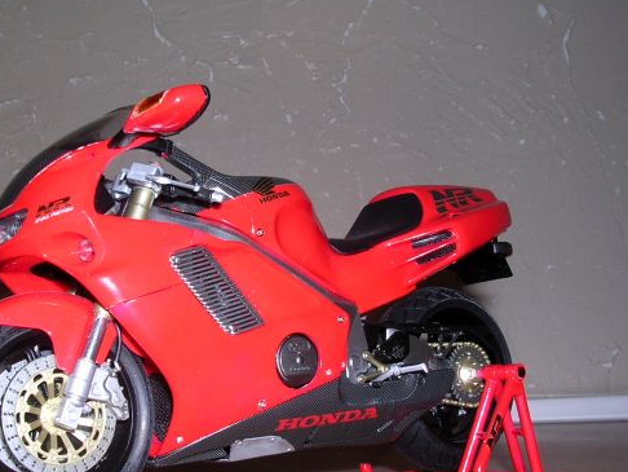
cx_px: 230
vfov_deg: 29.1
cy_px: 274
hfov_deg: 37.9
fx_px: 908
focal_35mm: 50
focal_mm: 5.8
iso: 100
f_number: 5.6
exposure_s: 1/60.1
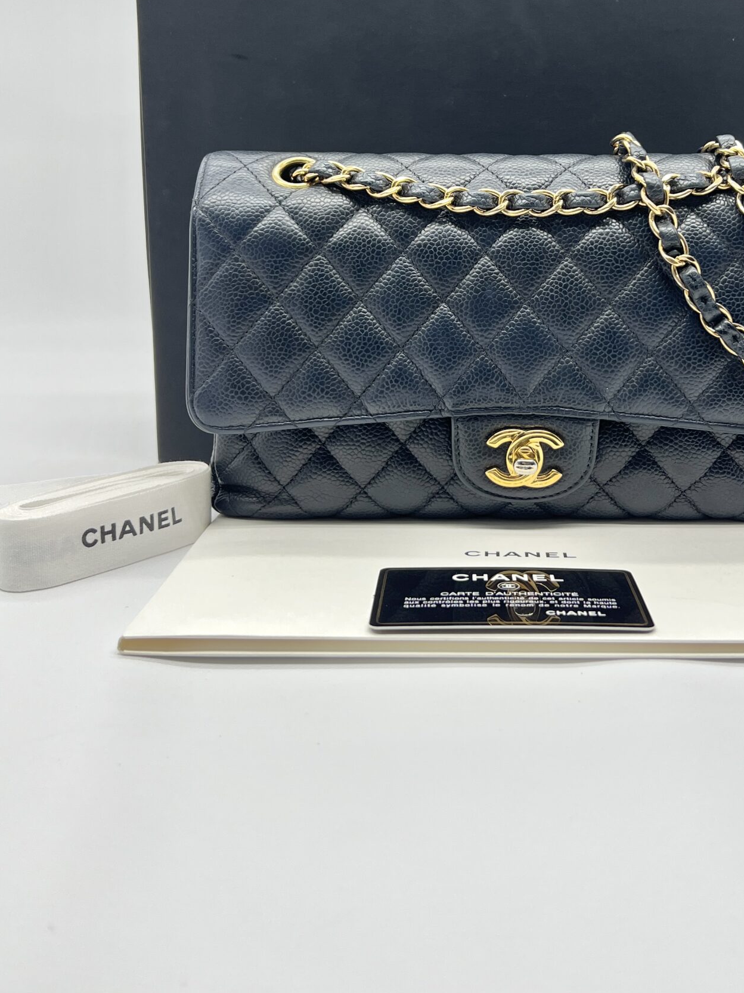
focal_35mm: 40
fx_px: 1146
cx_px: 466
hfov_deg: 35.8
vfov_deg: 45.7
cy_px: 288
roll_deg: +0.0
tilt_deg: -6.3
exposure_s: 1/100
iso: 40
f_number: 1.5
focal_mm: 5.7
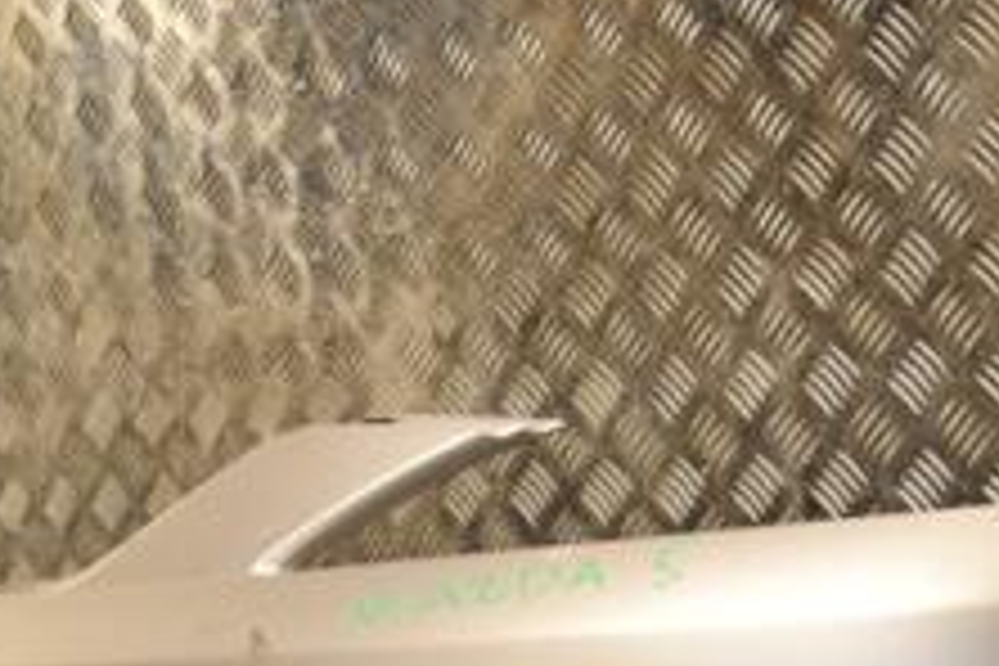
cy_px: 850
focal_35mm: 89
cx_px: 778
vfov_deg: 14.7
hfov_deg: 22.6
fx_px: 2470
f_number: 8
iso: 800
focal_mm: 22
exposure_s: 1/200
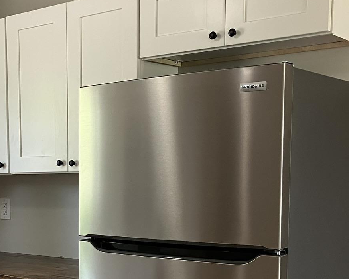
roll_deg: -0.4
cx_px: 23
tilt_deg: -6.7
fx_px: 661
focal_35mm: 64
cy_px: 250
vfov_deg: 23.2
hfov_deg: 28.2
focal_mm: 3.99
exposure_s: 1/60
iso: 64
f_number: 1.8
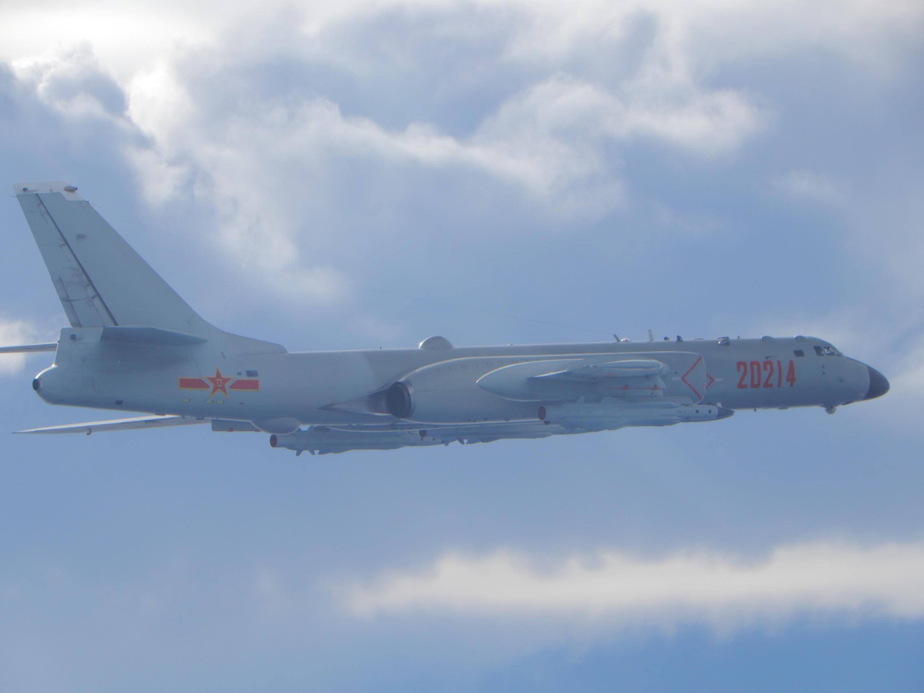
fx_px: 4805
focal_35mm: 180
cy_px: 346
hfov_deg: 11.0
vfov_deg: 8.2
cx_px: 462
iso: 80
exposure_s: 1/800
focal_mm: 32.1
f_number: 5.6
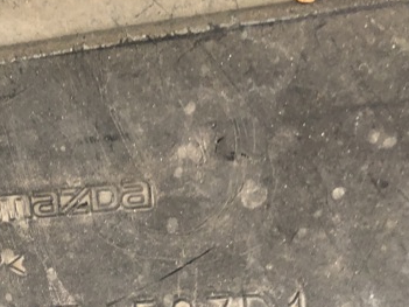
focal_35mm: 51
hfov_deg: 35.9
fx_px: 602
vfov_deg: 27.7
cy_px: 267
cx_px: 66
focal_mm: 3.99
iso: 80
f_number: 1.8
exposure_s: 1/6
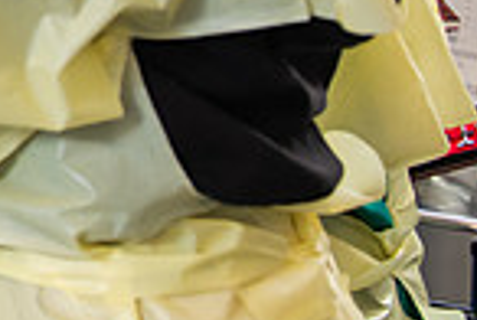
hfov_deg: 15.9
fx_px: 1368
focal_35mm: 103
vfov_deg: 12.4
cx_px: -451
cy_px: -227
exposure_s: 1/200
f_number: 4
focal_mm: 26
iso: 500
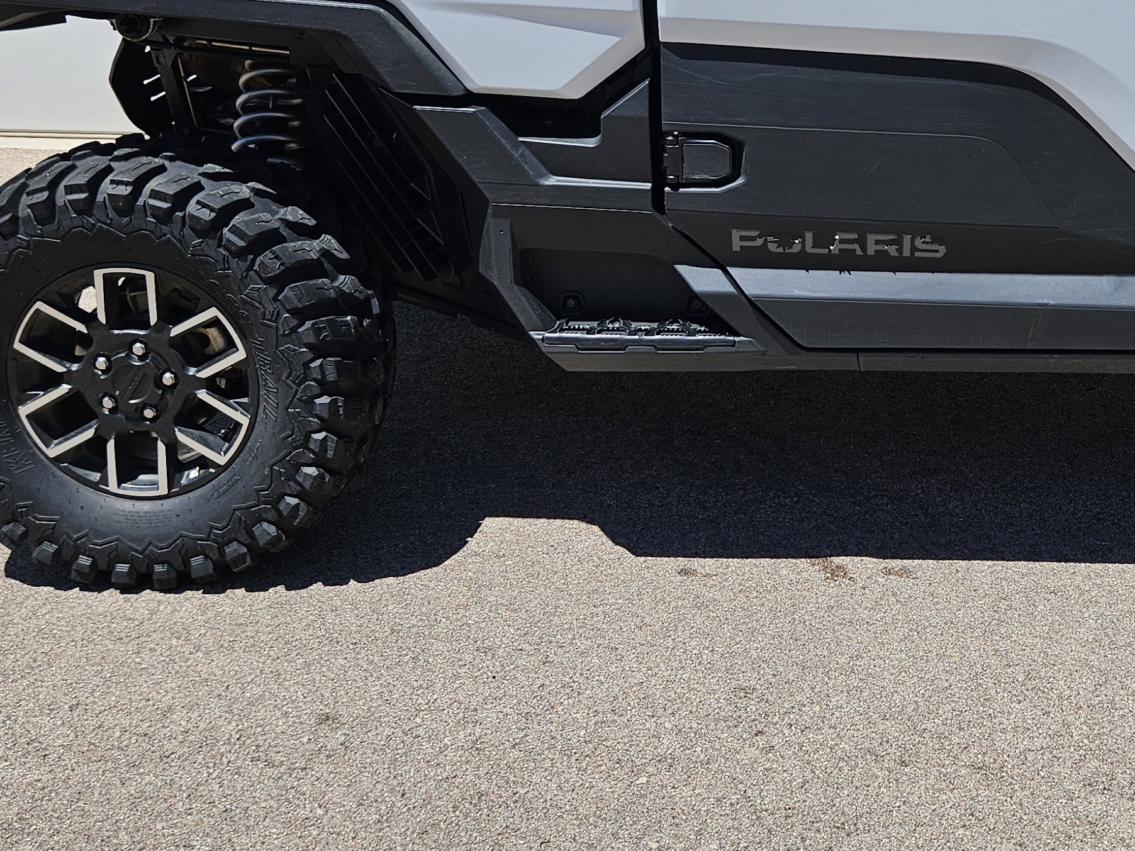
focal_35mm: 51
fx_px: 1672
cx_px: 855
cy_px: 50
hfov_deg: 36.6
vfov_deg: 27.3
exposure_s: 1/2032
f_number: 1.8
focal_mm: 5.4
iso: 25
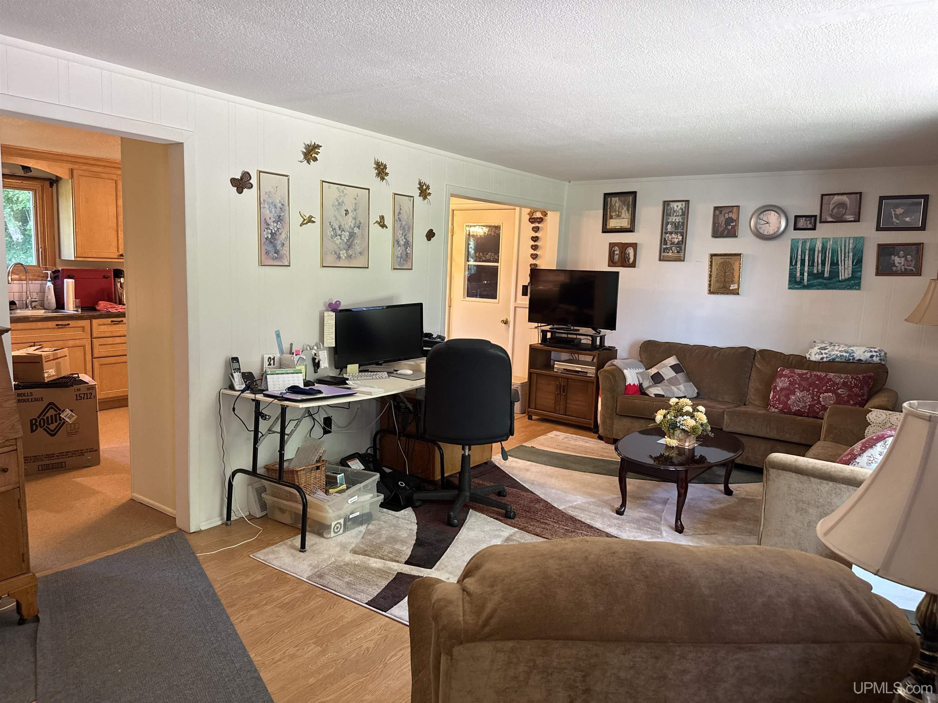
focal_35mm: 24
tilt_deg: -7.8
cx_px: 469
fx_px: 650
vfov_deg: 56.8
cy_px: 352
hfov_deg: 71.6
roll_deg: -2.5
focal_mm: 6.76
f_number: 1.78
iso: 250
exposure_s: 1/60
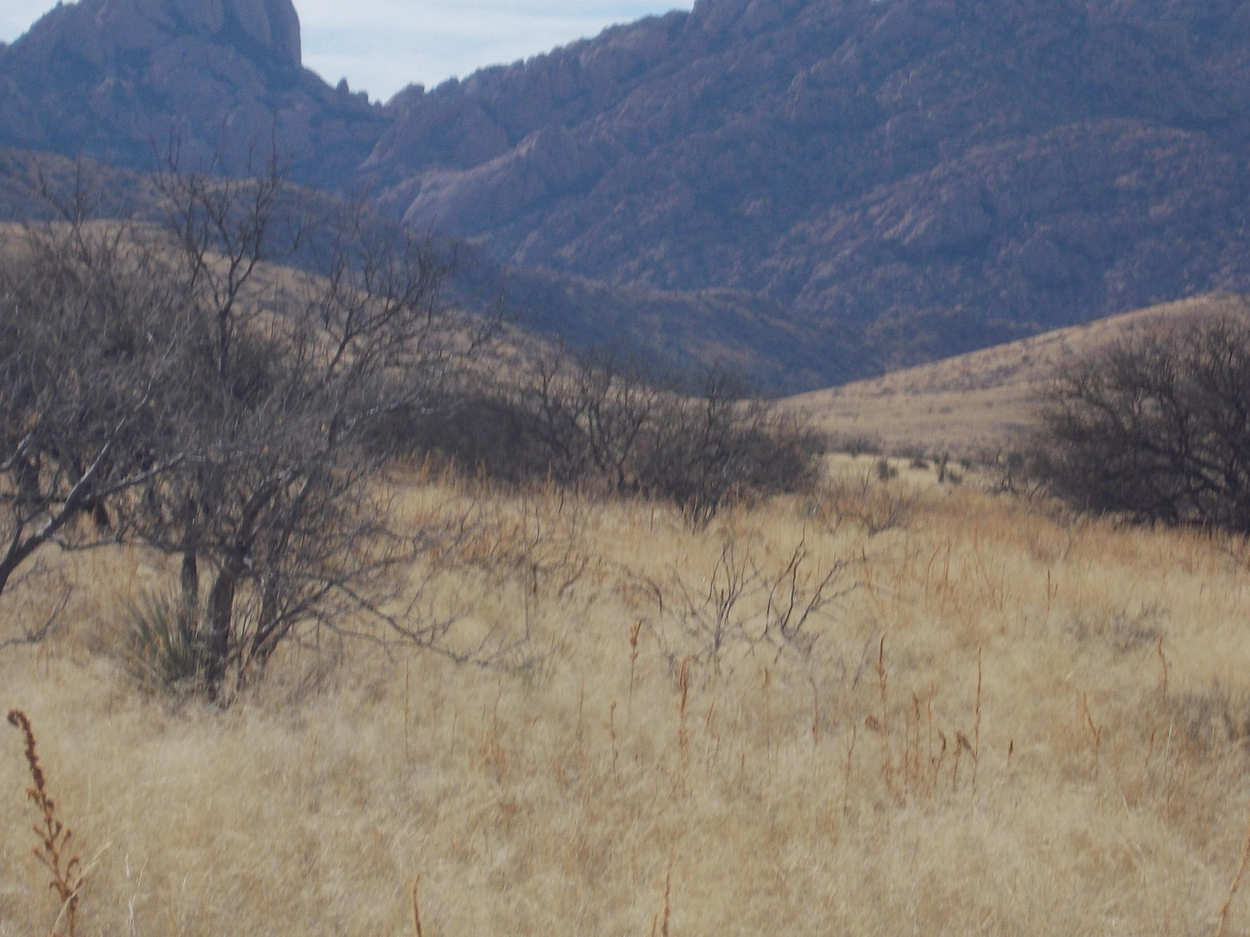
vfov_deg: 8.6
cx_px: 649
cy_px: 282
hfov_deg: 11.4
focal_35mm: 173
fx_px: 6247
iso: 80
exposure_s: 1/100
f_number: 15.5
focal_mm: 20.1
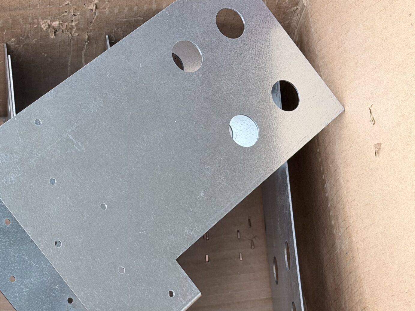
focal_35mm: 89
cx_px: 120
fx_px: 1067
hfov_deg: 21.9
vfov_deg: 16.6
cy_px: 206
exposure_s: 1/121
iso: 64
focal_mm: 6.76
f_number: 1.78
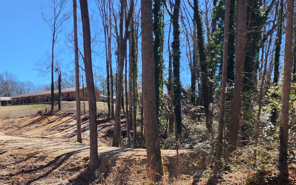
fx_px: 347
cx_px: 125
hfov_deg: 46.1
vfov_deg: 28.9
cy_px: 161
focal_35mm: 43
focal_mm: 6.4
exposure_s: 1/475
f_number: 1.8
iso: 12
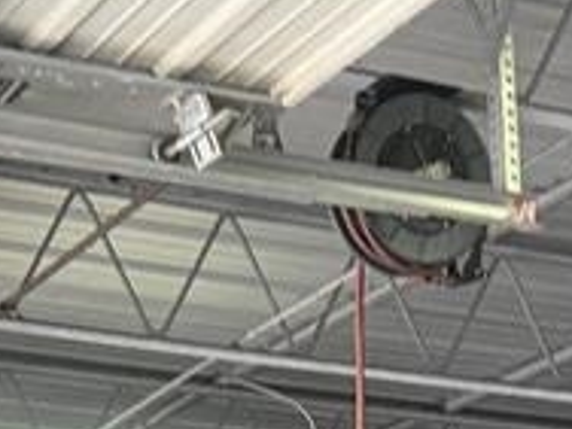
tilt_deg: +4.4
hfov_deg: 14.9
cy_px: 983
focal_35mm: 131
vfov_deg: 10.1
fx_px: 2165
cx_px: 73
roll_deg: +1.4
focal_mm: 6.76
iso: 320
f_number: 1.78
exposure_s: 1/60
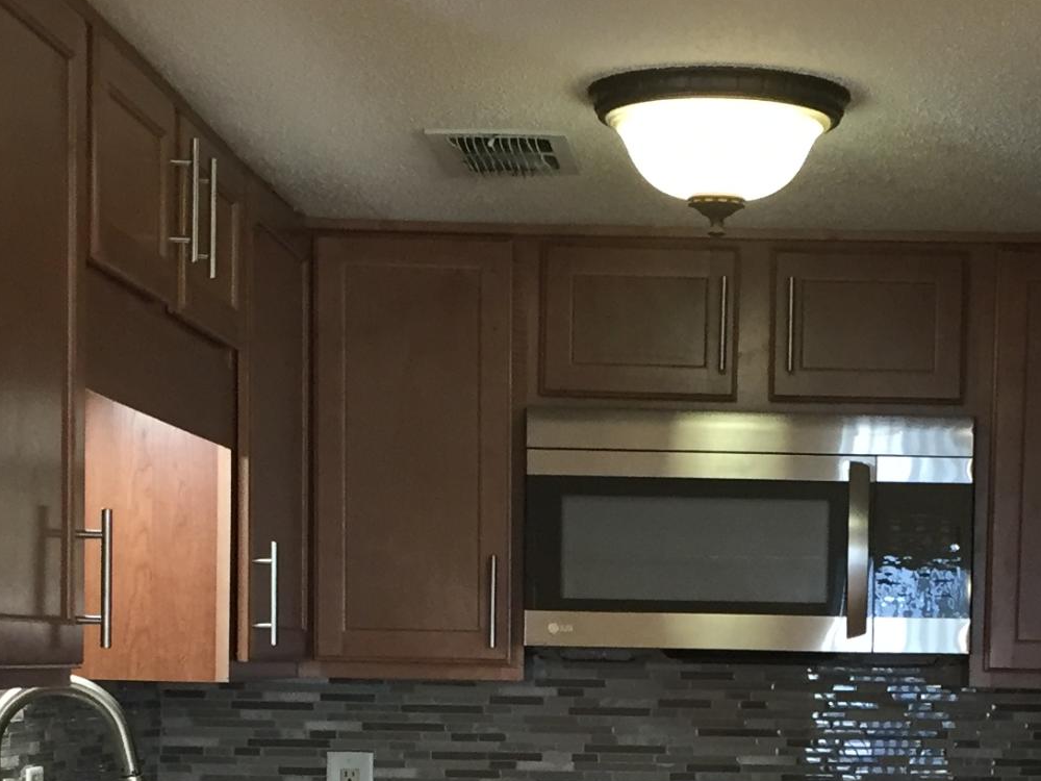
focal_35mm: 87
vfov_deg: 16.4
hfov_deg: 22.2
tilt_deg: -5.6
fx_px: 2616
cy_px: 881
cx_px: 822
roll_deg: -1.1
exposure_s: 1/30
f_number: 2.2
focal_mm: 4.15
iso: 50
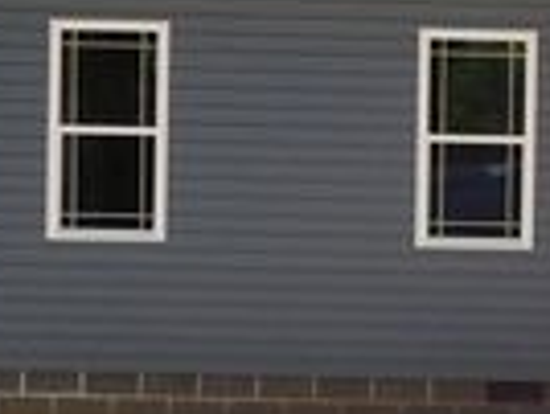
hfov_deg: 12.9
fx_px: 2372
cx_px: 636
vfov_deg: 10.0
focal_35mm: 149
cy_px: 256
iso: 125
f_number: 3.9
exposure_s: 1/500
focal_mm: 7.1
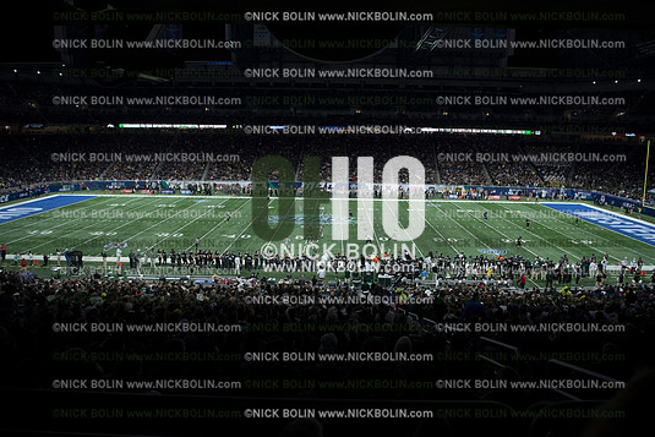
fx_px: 473
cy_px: 215
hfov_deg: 69.4
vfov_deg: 49.6
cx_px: 338
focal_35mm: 26
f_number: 2.8
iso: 1250
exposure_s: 1/1250
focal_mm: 24
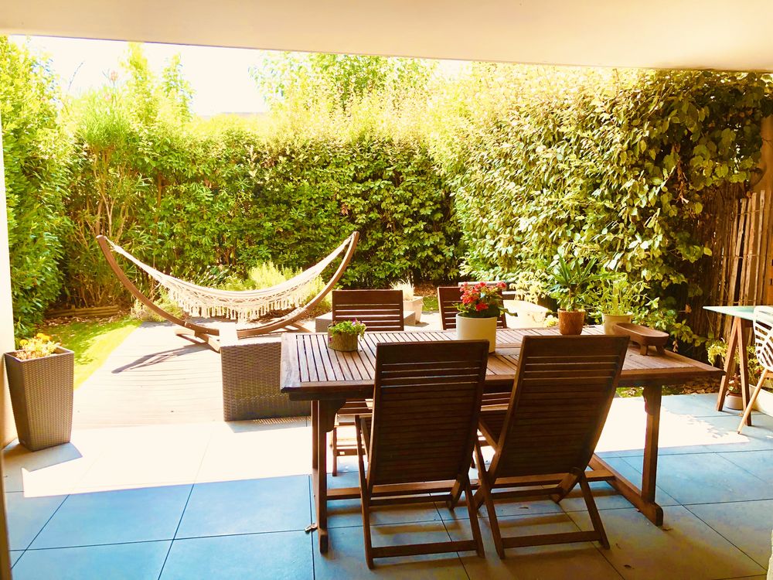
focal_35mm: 28
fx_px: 625
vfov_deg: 49.7
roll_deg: +0.6
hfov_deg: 63.4
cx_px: 386
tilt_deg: -7.1
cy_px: 290
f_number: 1.8
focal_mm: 4
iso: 20
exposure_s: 1/316
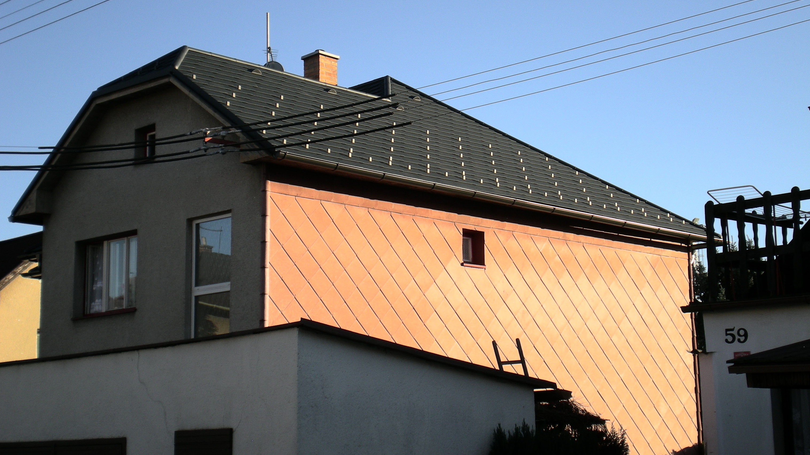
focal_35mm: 62
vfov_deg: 19.4
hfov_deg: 33.8
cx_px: 402
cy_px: 218
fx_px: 1332
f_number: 5.6
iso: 50
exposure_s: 1/146
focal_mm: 9.3
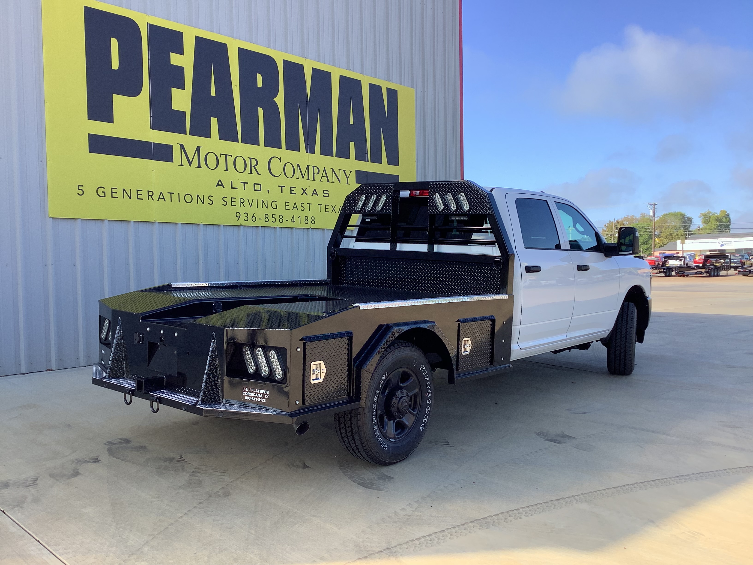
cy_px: 282
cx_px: 376
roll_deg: +1.6
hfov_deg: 58.4
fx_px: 674
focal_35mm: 31
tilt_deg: -1.6
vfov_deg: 45.4
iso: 25
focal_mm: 3.3
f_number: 2.4
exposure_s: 1/347
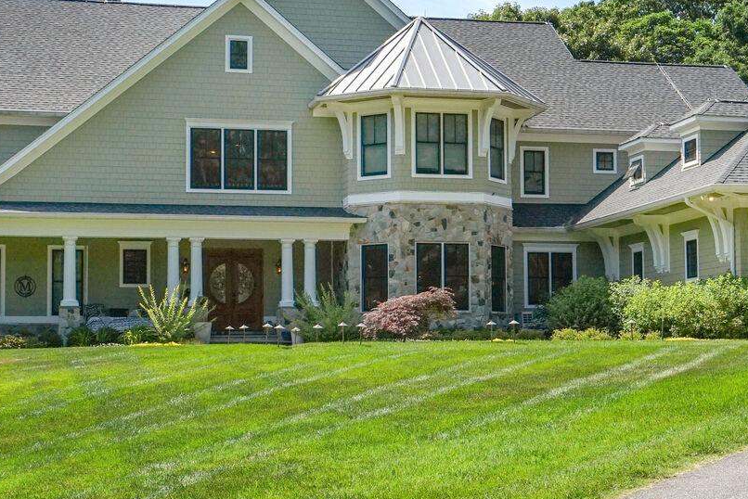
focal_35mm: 75
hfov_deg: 27.0
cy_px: 208
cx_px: 418
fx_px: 1559
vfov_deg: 18.2
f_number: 9
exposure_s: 1/1600
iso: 800
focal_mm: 35
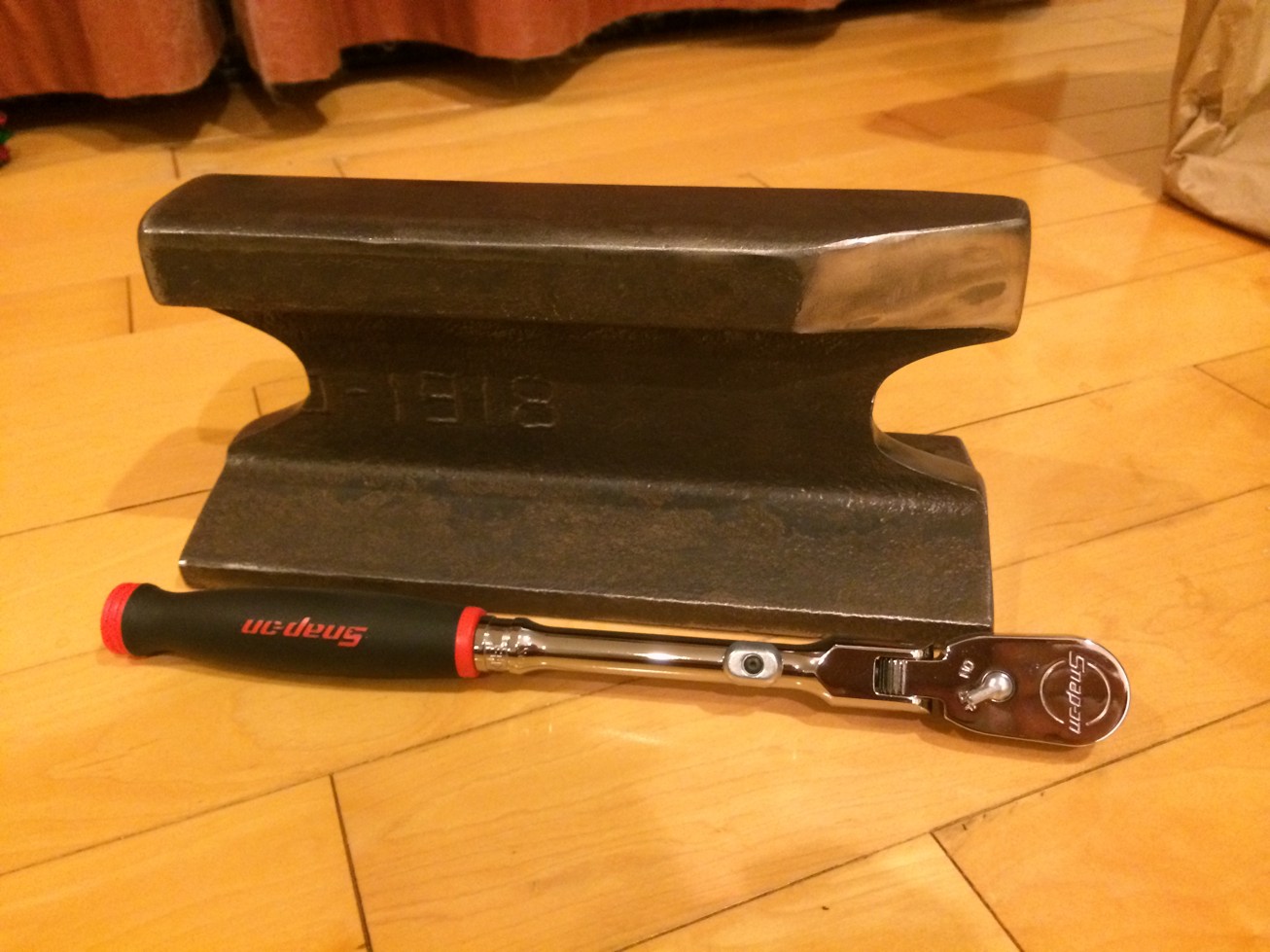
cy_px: 476
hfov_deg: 60.0
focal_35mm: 30
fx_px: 1100
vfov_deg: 46.8
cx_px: 635
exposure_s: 1/15
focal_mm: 4.12
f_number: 2.2
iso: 500
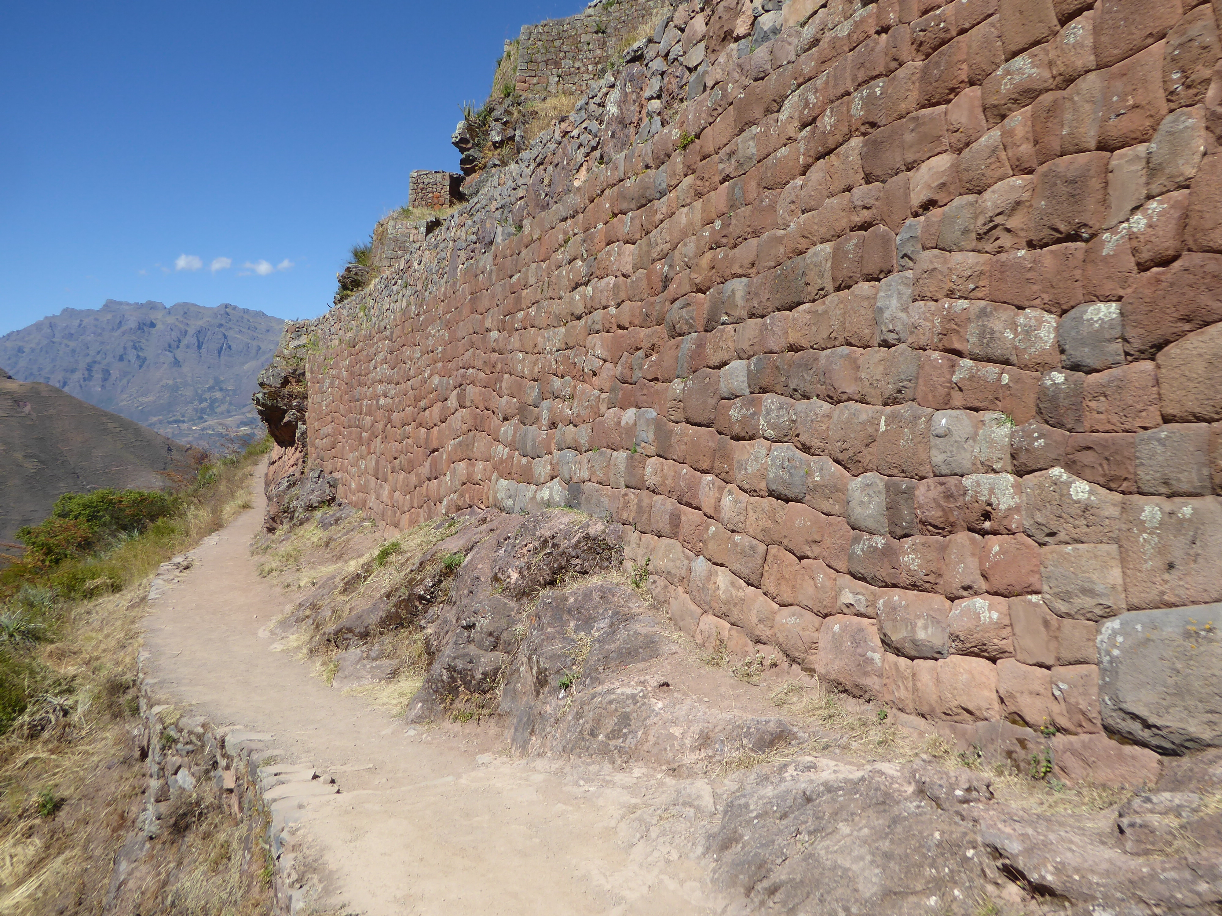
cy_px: 458
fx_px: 1024
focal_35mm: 29
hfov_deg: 61.7
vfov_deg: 48.2
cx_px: 611
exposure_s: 1/800
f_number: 3.5
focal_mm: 5
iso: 80
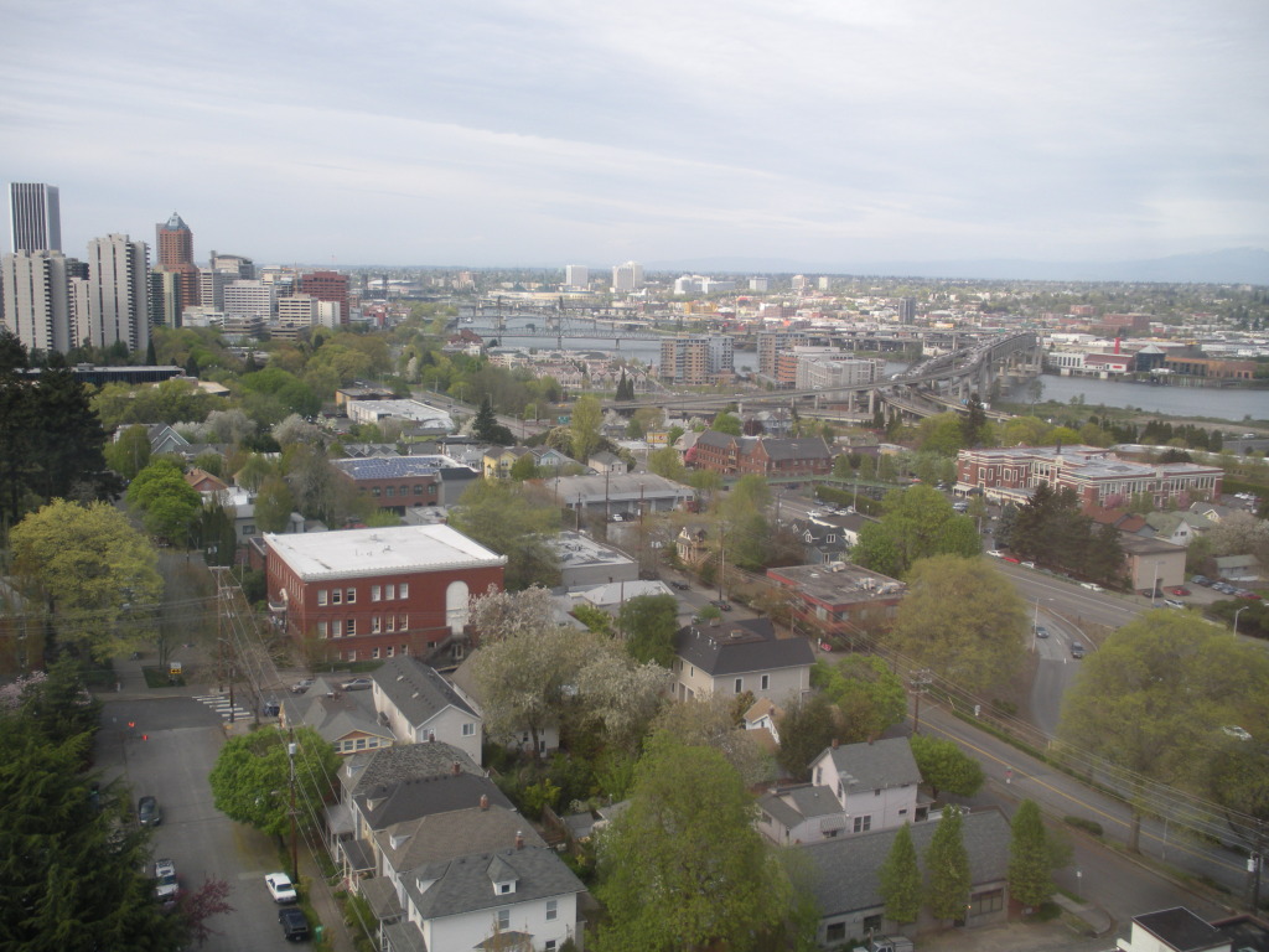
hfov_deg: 51.4
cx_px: 634
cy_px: 476
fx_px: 1320
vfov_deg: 39.7
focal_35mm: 36
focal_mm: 6.3
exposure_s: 1/161
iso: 64
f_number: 3.5
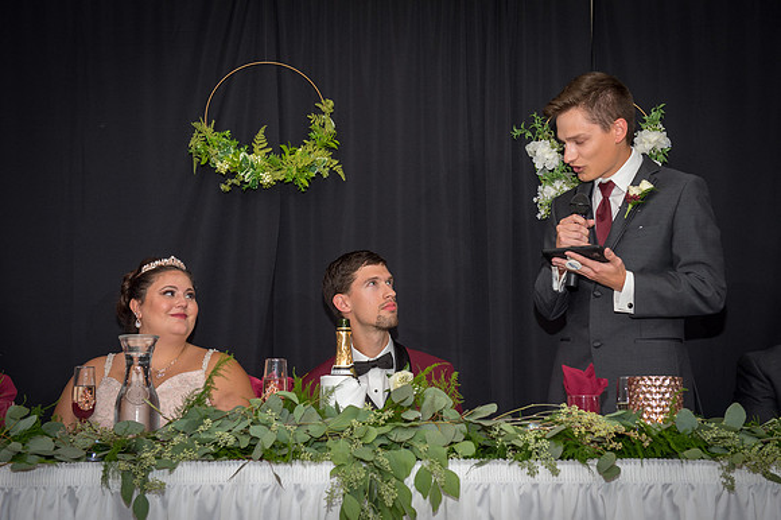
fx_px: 1313
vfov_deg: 22.4
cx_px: 416
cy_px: 265
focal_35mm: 61
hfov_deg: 33.1
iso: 800
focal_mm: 56
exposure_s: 1/60
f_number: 4.8
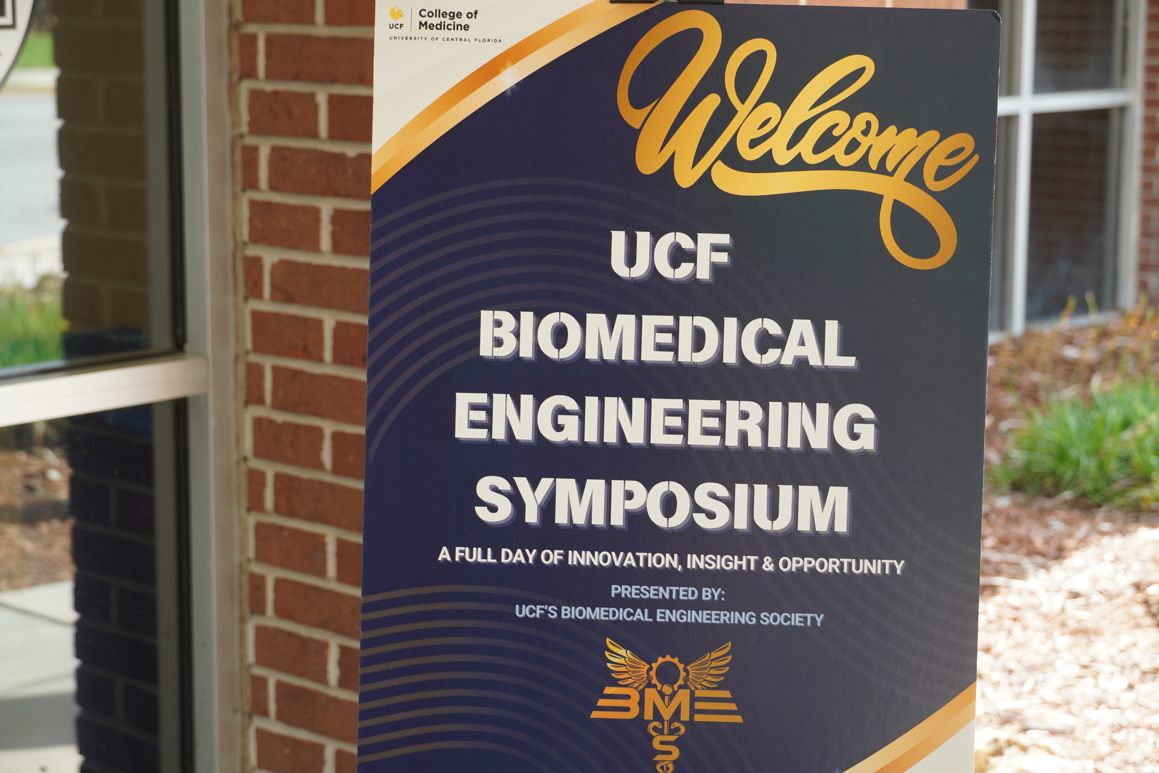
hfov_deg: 27.0
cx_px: 580
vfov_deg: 18.2
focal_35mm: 75
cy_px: 386
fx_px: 2414
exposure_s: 1/80
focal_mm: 50
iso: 160
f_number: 5
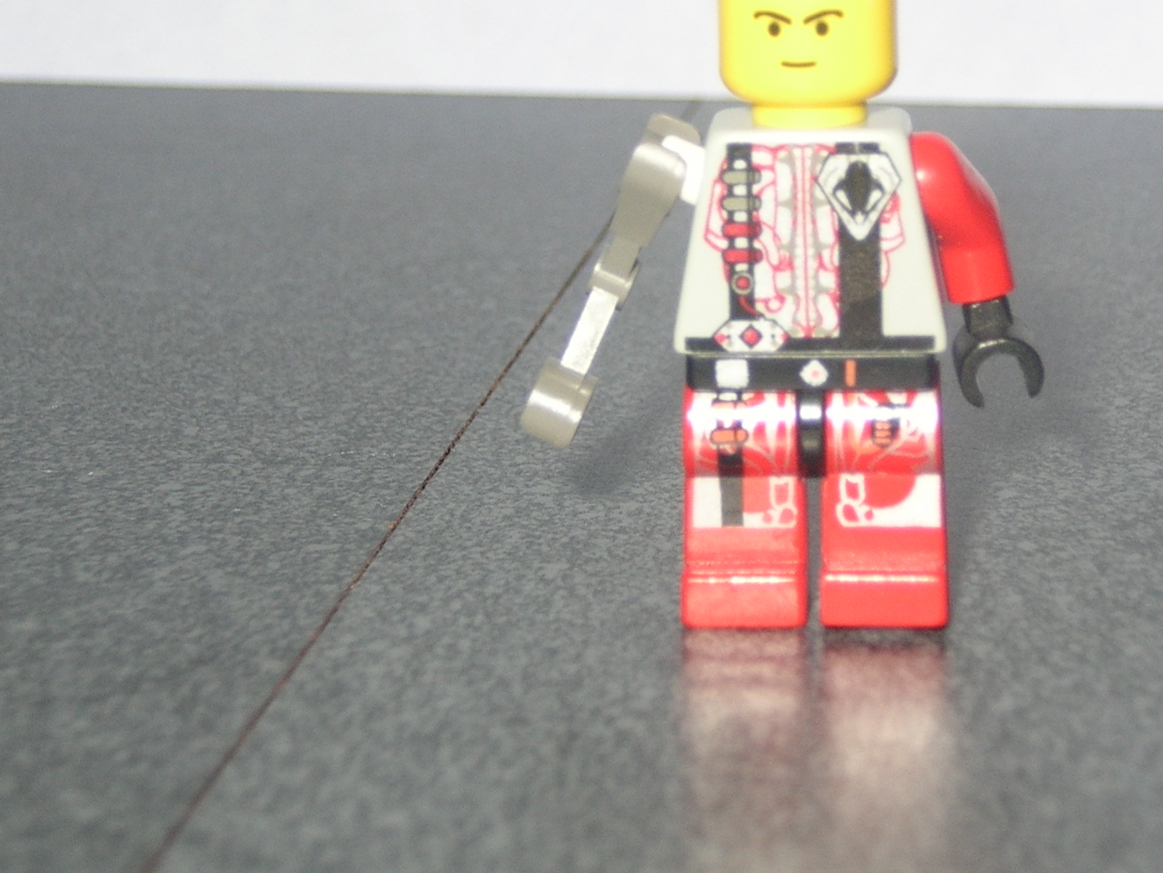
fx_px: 3764
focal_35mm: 112
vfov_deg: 13.2
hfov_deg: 17.5
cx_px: 798
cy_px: 265
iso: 50
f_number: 3.2
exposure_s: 1/120
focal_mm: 10.6
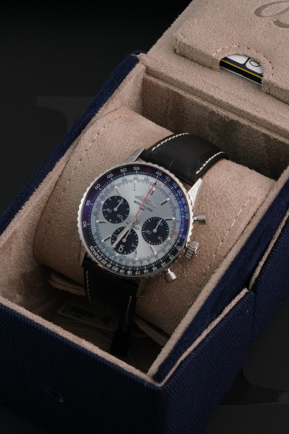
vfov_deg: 22.6
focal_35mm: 90
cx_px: 144
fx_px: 1083
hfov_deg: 15.2
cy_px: 217
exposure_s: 1/160
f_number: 22
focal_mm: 90
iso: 5000
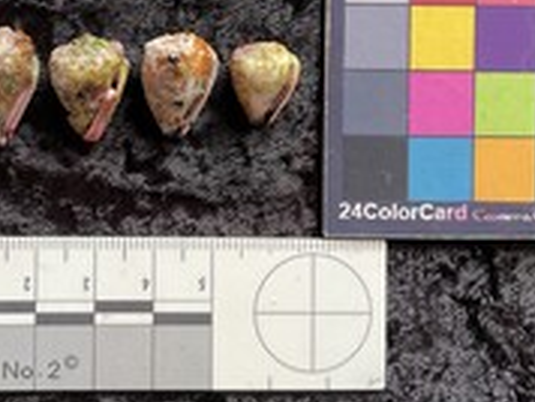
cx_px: 129
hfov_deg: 33.0
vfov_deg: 25.2
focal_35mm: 57
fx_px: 882
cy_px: 64
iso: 40
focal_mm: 3
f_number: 1.8
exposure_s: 1/60
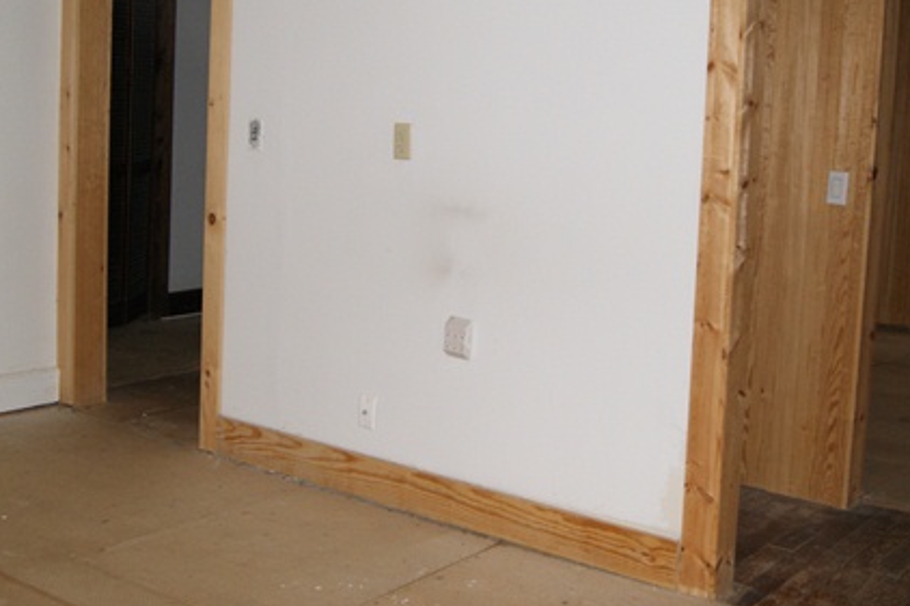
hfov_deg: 39.6
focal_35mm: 50
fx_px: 1263
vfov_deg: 26.8
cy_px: 209
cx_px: 457
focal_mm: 22
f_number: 5.6
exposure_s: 1/60
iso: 400
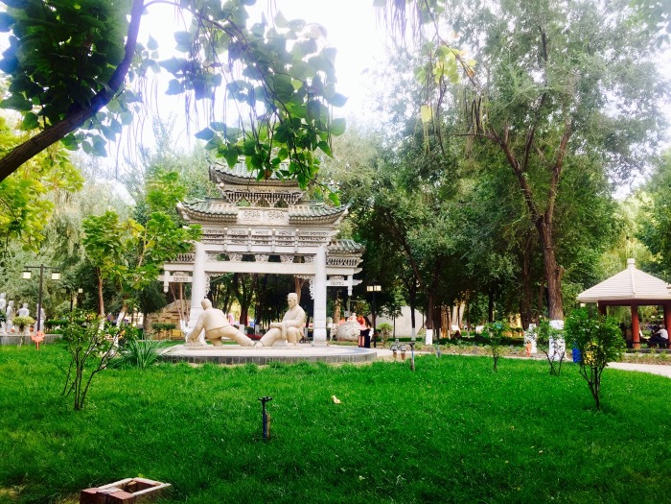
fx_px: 562
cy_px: 252
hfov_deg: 61.7
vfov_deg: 48.2
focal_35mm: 29
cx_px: 336
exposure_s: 1/50
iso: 40
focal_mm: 4.15
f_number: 2.2
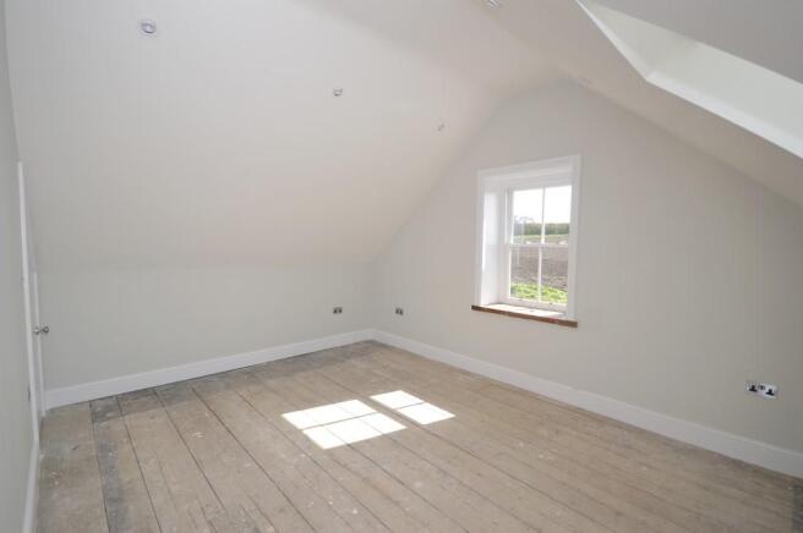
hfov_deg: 100.4
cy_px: 266
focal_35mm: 15
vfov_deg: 77.2
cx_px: 402
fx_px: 334
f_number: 5.6
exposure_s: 1/125
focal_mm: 10
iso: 100
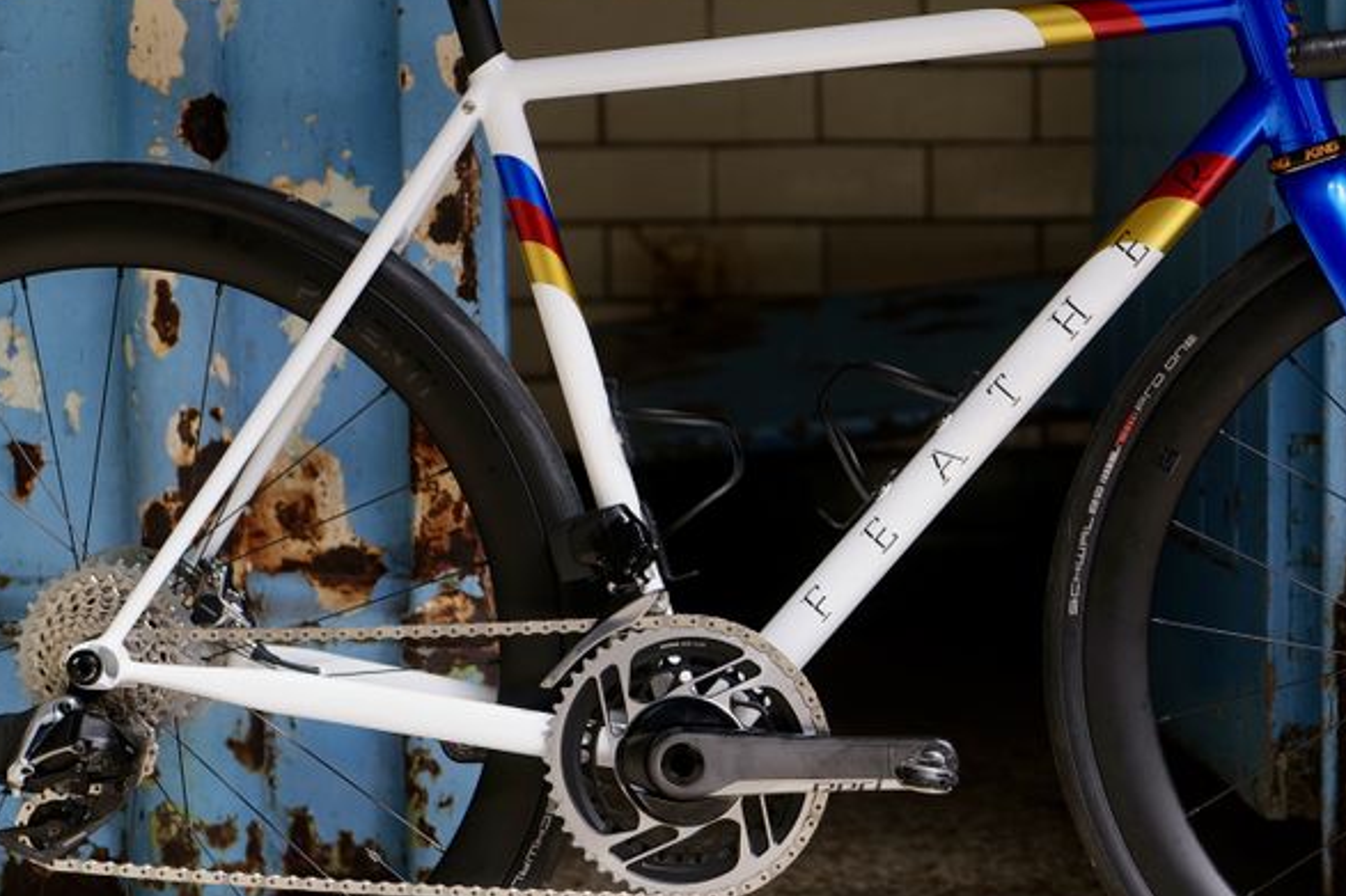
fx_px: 4074
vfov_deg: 12.6
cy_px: 432
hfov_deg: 18.7
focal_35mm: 109
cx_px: 979
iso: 100
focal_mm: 50
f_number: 2
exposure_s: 1/125
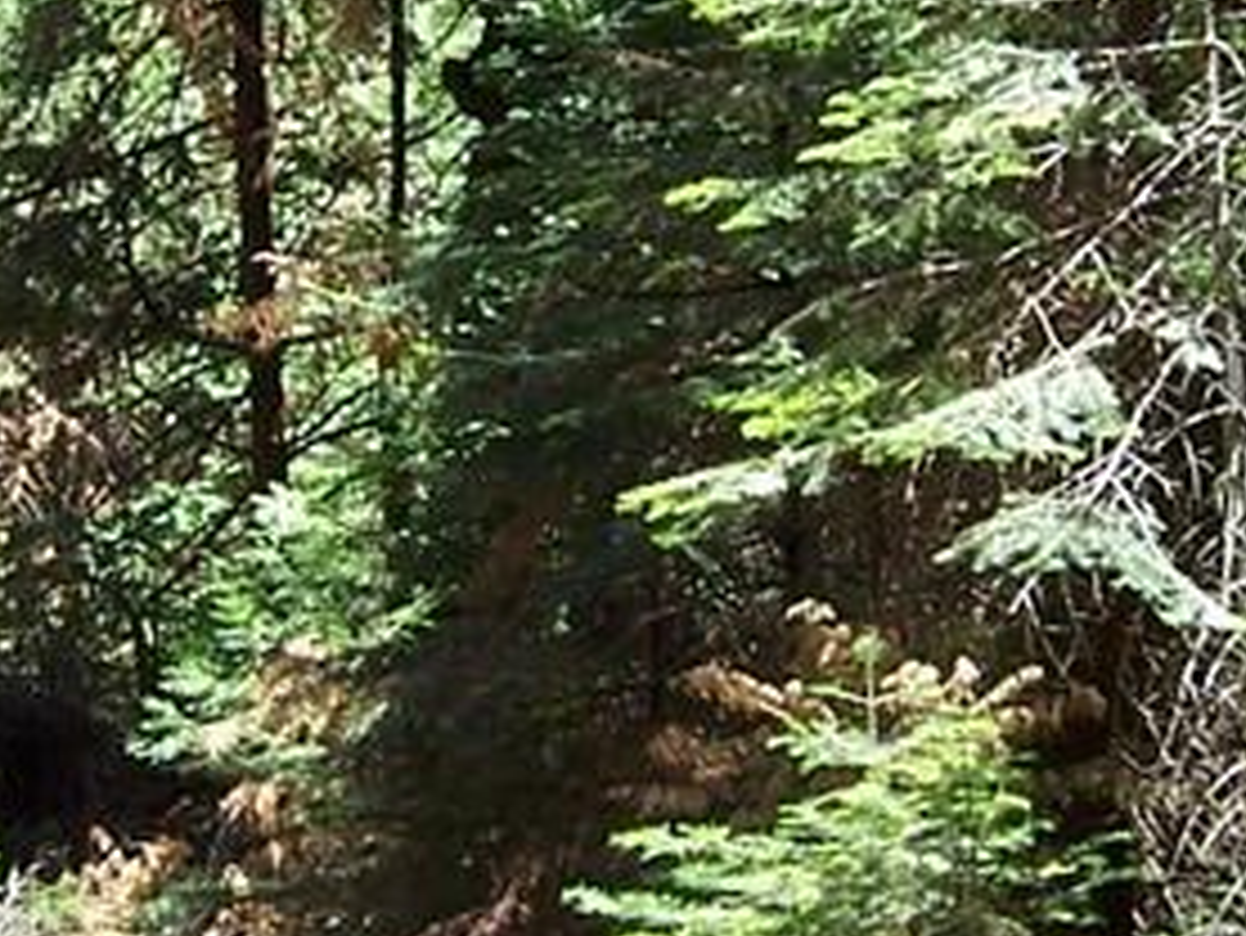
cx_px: 562
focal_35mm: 122
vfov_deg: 12.1
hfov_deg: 16.1
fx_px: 4393
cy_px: 194
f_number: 3.4
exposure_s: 1/125
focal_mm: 5.5
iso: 80
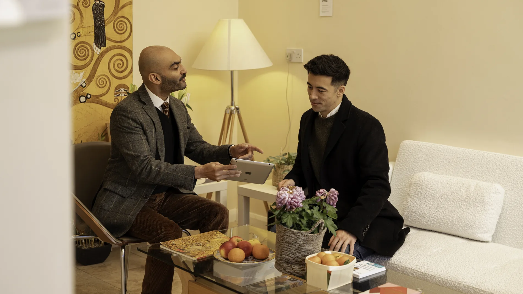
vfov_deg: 21.8
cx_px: 260
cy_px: 134
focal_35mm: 55
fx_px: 763
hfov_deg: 37.8
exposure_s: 1/320
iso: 400
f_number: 3.2
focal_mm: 52
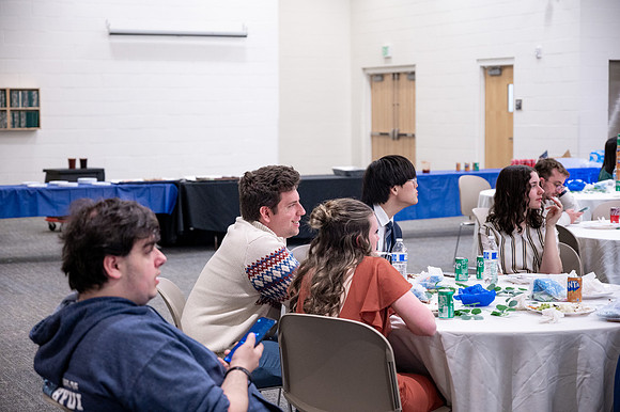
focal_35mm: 70
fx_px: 1205
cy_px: 206
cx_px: 310
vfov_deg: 19.4
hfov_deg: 28.9
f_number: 4
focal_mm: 70
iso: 1600
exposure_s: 1/200
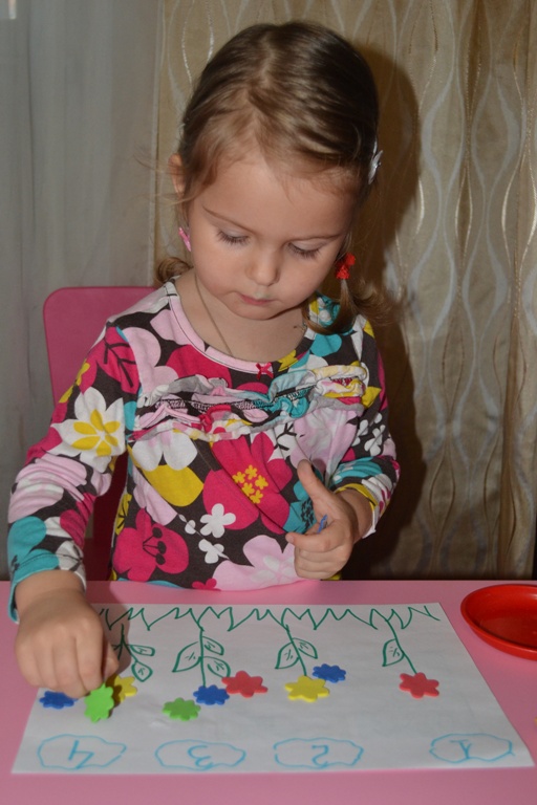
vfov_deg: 53.1
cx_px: 268
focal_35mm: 36
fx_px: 805
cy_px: 402
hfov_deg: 36.9
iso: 1100
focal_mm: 24
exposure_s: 1/60
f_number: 4
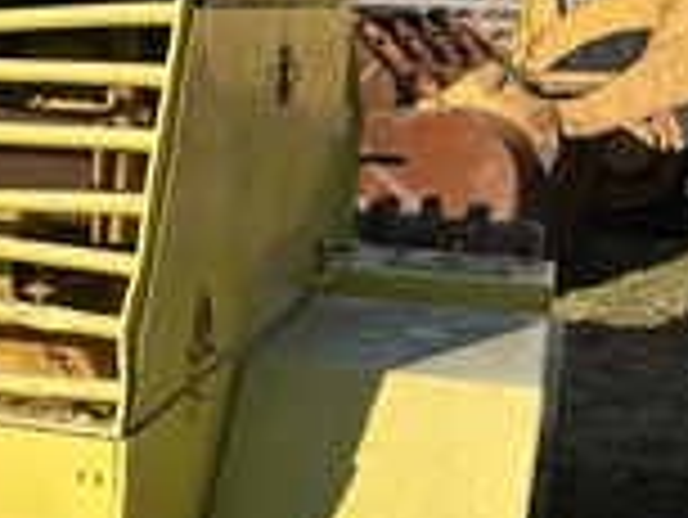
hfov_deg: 27.3
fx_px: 1353
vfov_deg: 21.4
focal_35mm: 68
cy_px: 396
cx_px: 36
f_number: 1.6
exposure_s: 1/3311
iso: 50
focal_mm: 5.1
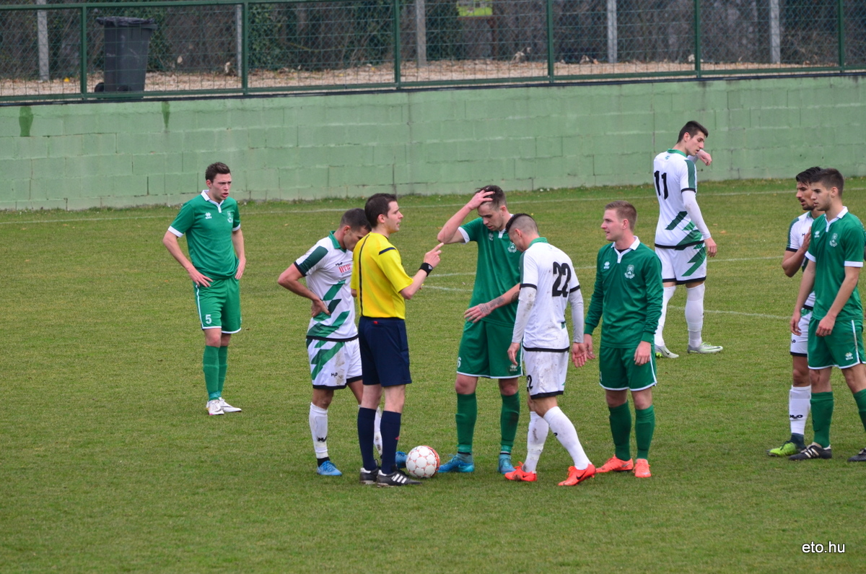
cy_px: 287
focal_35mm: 300
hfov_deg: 6.9
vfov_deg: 4.6
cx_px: 433
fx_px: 7202
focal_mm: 200
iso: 800
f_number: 5.3
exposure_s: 1/1000
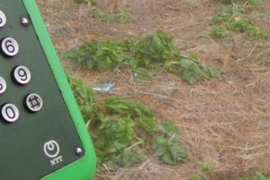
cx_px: 200
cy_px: 199
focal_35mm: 85
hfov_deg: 23.7
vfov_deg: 15.6
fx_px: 637
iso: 160
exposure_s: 1/60
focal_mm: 6.2
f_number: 3.8
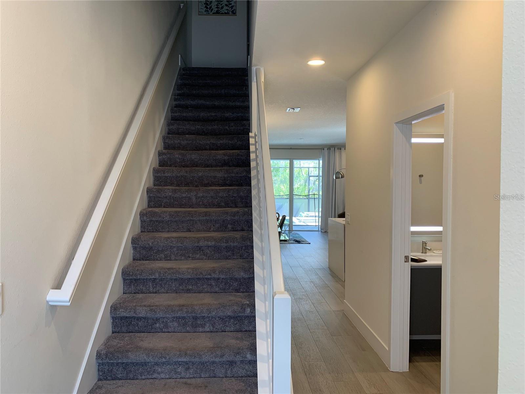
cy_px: 197
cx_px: 262
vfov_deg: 53.1
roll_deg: +0.1
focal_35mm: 26
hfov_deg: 67.3
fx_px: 394
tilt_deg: -1.0
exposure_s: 1/60
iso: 64
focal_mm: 4.25
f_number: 1.8
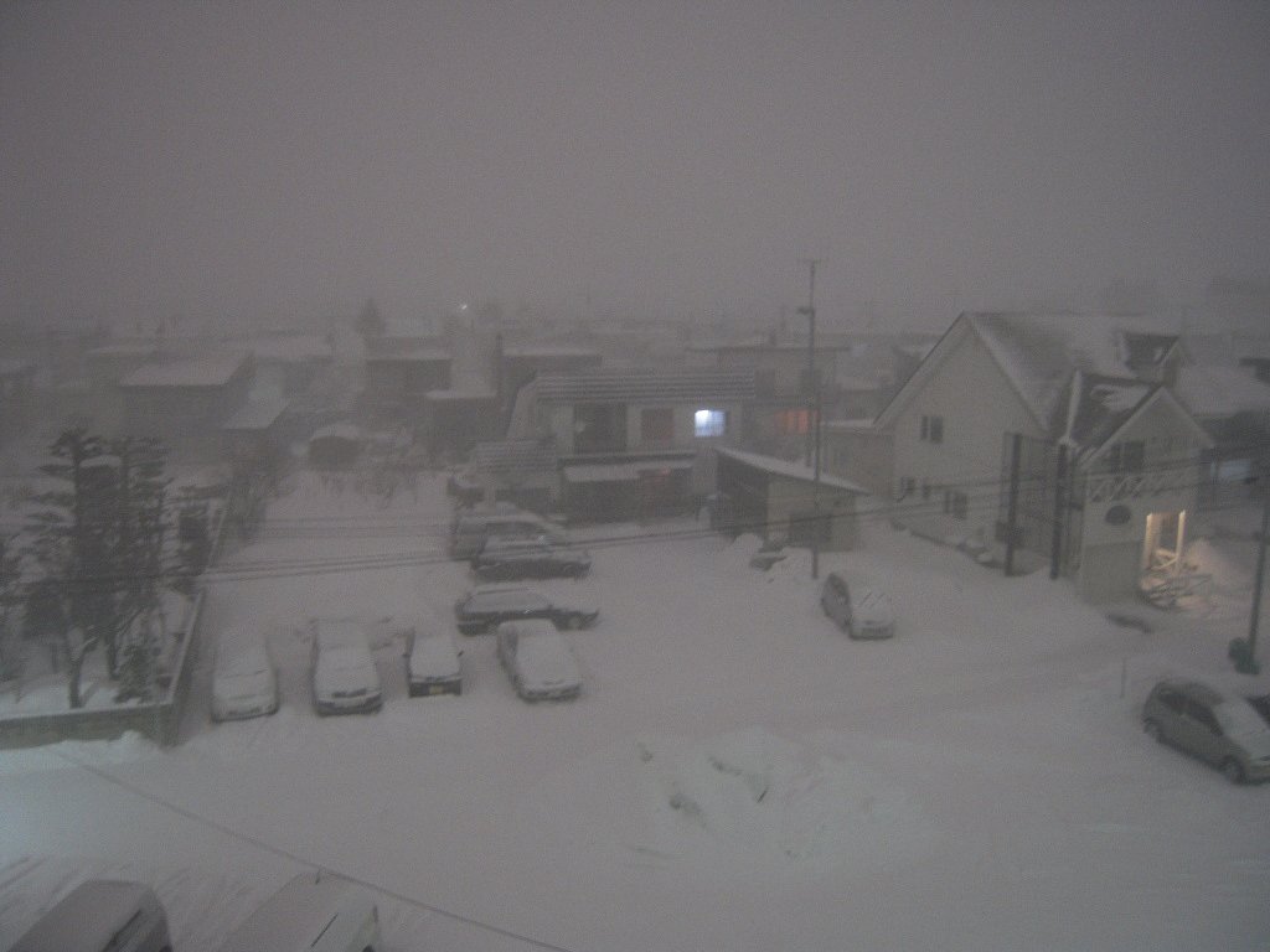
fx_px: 1027
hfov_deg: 63.4
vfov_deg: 49.7
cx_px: 635
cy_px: 476
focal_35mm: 28
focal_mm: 5
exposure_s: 1/3
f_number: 2.7
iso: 400
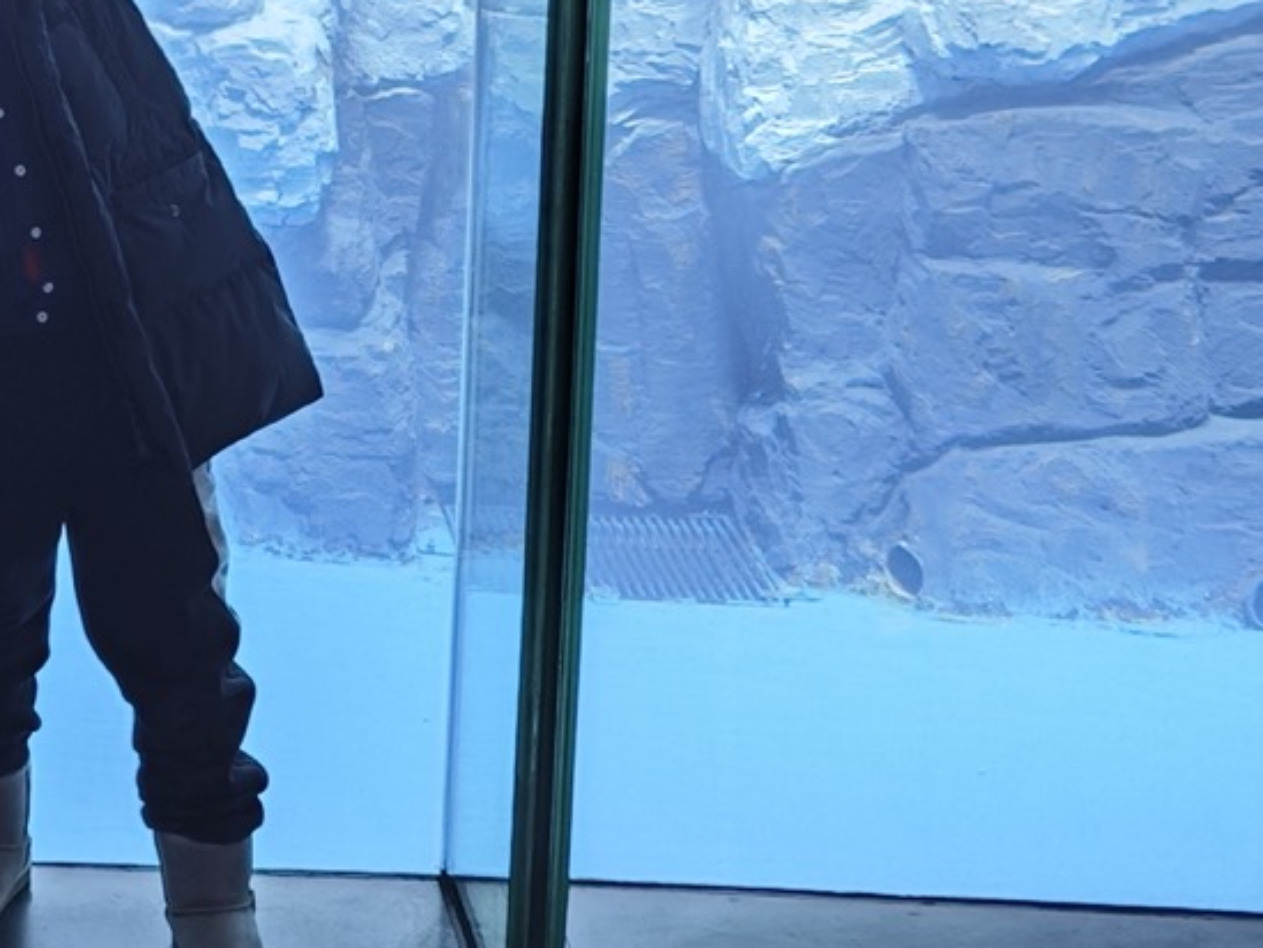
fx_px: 2445
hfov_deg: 26.2
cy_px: -156
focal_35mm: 67
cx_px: -202
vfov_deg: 20.6
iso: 800
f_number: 1.42
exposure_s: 1/37.6
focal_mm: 6.68
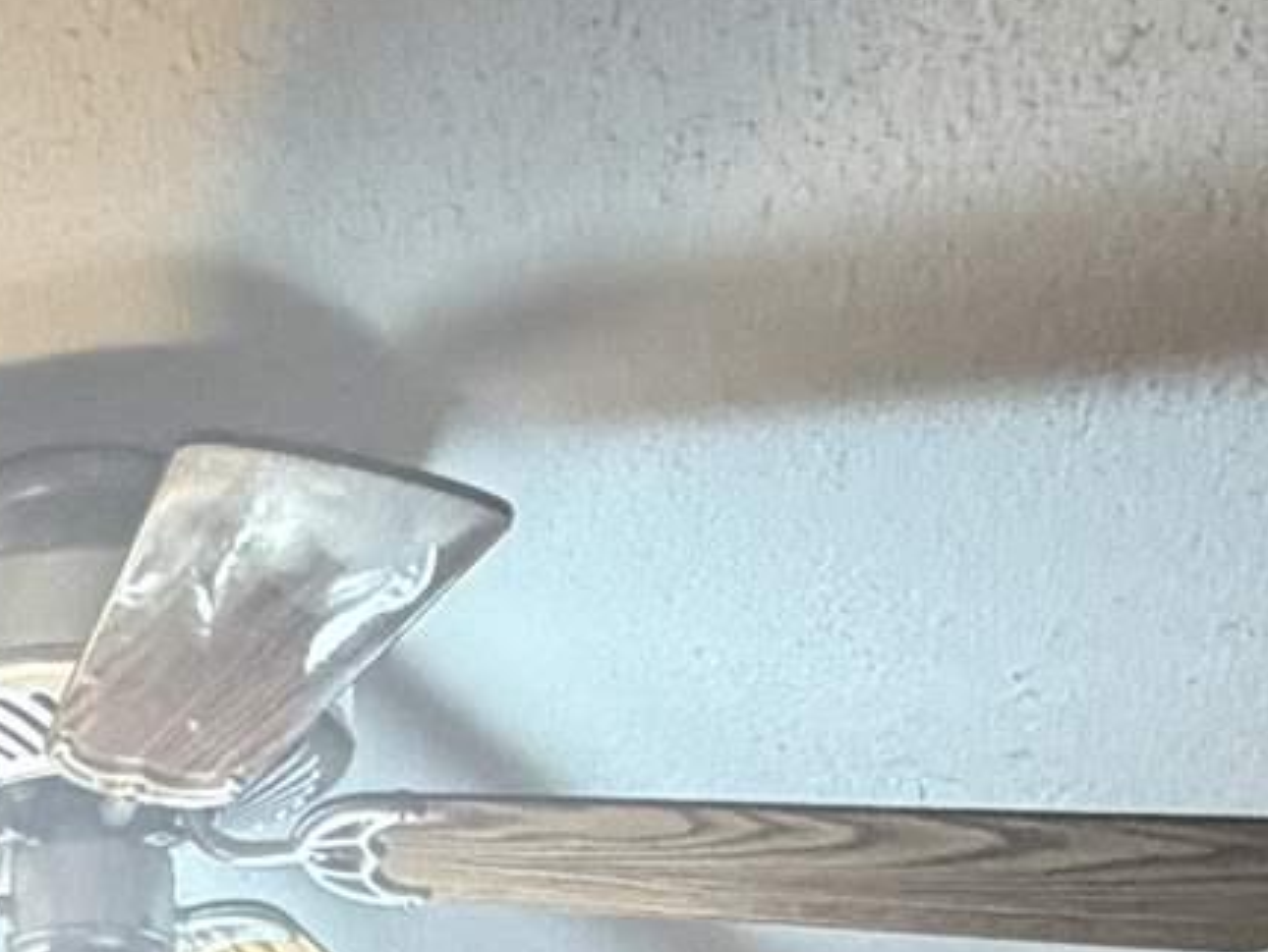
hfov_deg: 19.0
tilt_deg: -3.5
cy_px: 2429
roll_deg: +0.4
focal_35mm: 100
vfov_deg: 11.6
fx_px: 3665
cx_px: -44
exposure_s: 1/60
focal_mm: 2.22
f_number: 2.2
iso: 320
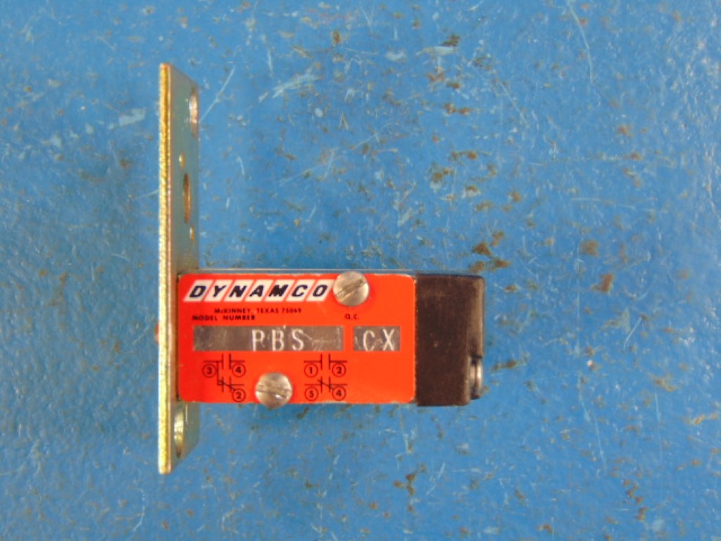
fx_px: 1479
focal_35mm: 71
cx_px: 360
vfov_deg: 20.7
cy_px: 270
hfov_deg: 27.4
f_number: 3.7
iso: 80
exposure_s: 1/30
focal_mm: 12.8
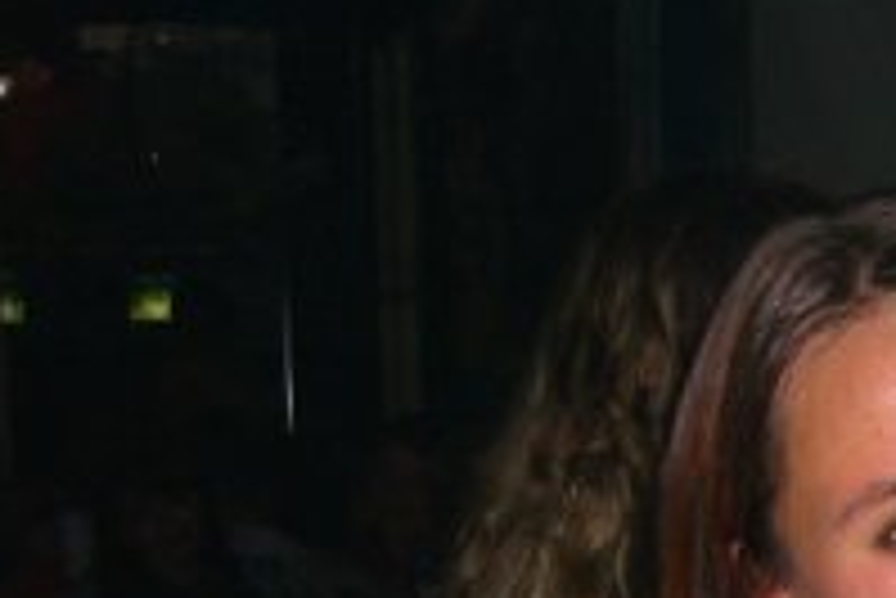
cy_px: 913
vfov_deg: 11.1
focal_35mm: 119
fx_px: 2964
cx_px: 1333
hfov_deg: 15.8
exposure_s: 1/60
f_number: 2.8
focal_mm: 7.9
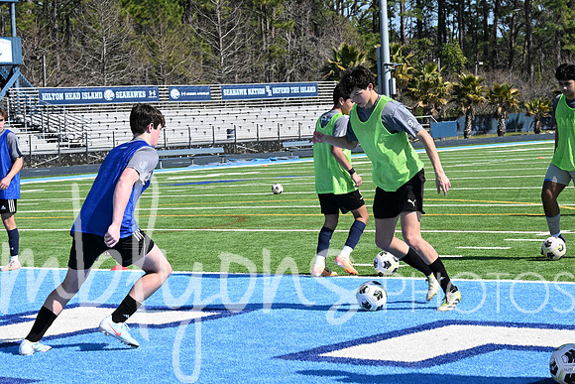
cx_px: 288
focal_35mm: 101
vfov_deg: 13.6
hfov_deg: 20.2
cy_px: 192
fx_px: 1613
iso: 6400
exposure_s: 1/4000
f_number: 16
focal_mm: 101
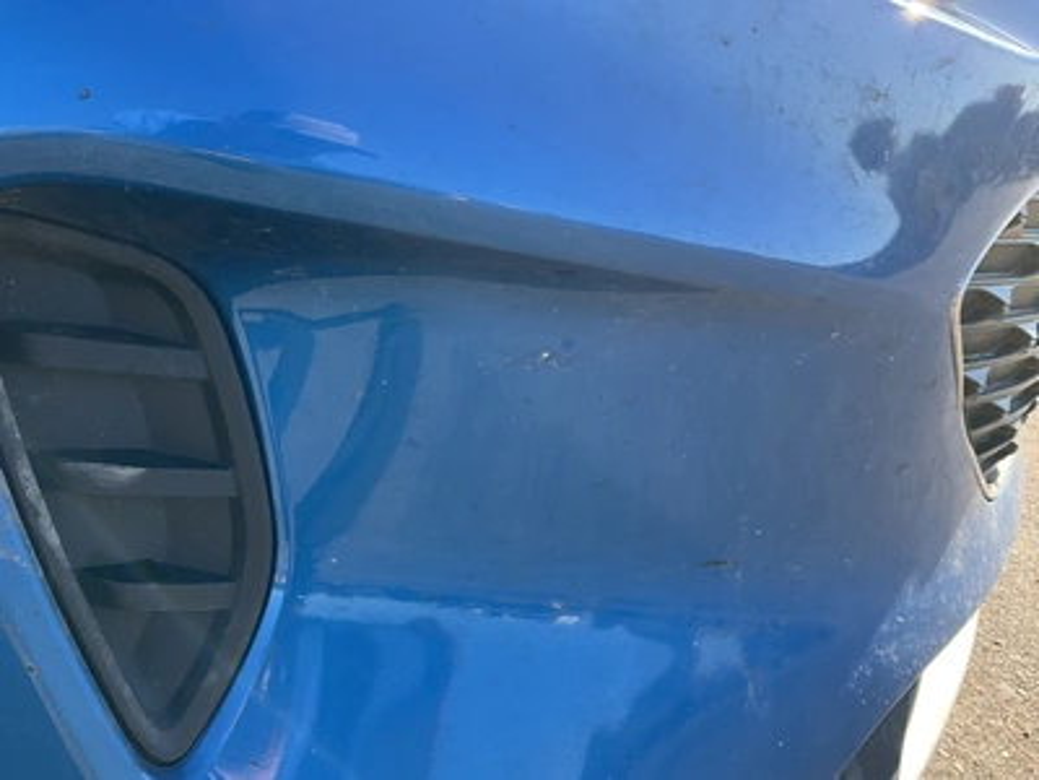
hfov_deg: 61.7
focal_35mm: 29
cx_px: 520
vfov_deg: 48.2
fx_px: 870
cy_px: 390
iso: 25
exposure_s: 1/248
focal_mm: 3
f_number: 1.8
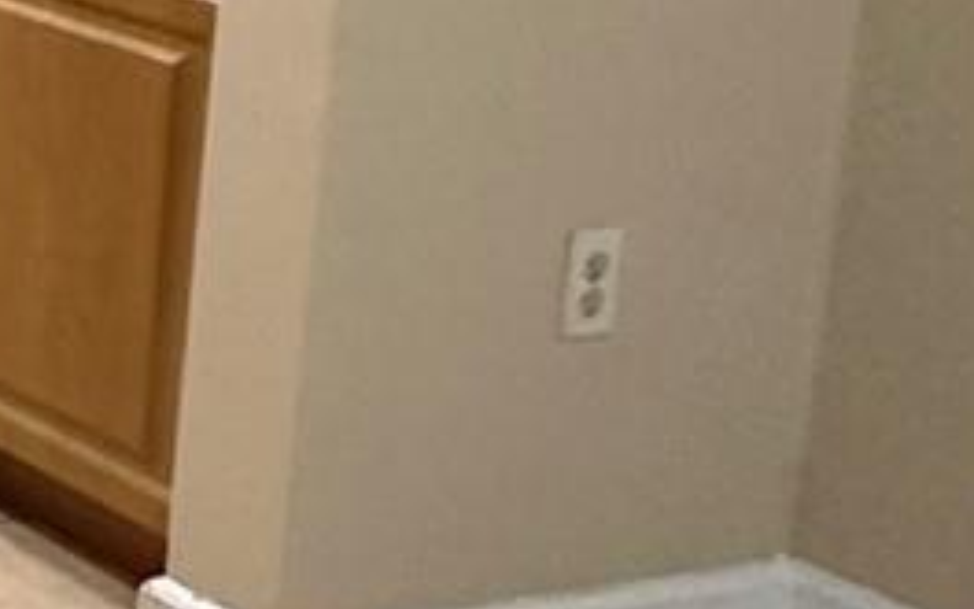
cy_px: -391
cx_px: -1402
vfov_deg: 13.4
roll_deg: -1.4
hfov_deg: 14.4
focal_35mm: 90
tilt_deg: -6.1
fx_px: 2389
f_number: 2.2
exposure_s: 1/79
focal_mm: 2.22
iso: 320
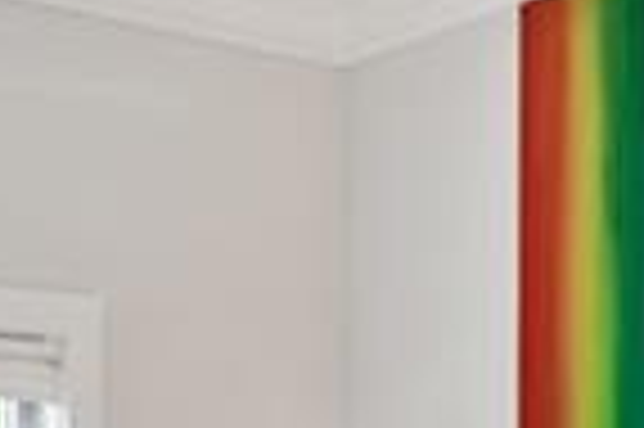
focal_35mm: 122
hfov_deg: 16.0
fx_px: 2180
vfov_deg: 10.7
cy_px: 674
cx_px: -171
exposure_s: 1/2.5
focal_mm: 17
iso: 250
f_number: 8
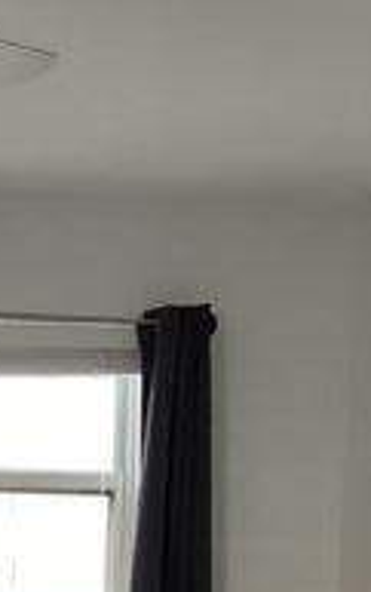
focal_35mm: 109
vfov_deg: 18.3
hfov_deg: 11.5
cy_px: 678
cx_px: -196
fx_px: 1759
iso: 320
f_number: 2.4
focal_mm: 3.3
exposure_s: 1/60
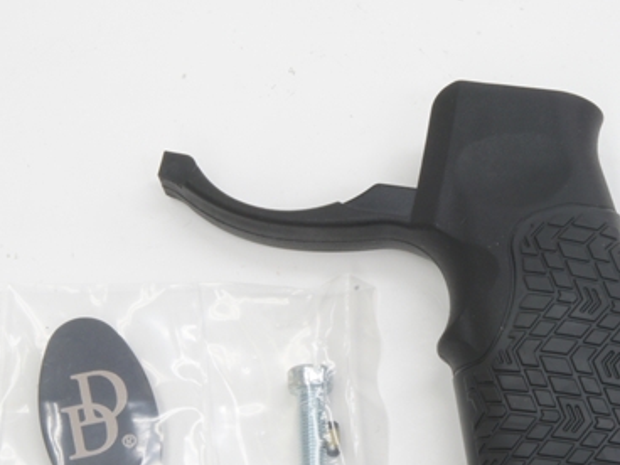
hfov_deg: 16.0
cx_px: 357
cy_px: 330
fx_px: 2200
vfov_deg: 12.0
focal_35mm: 123
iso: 400
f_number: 32
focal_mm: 49
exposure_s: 1/2
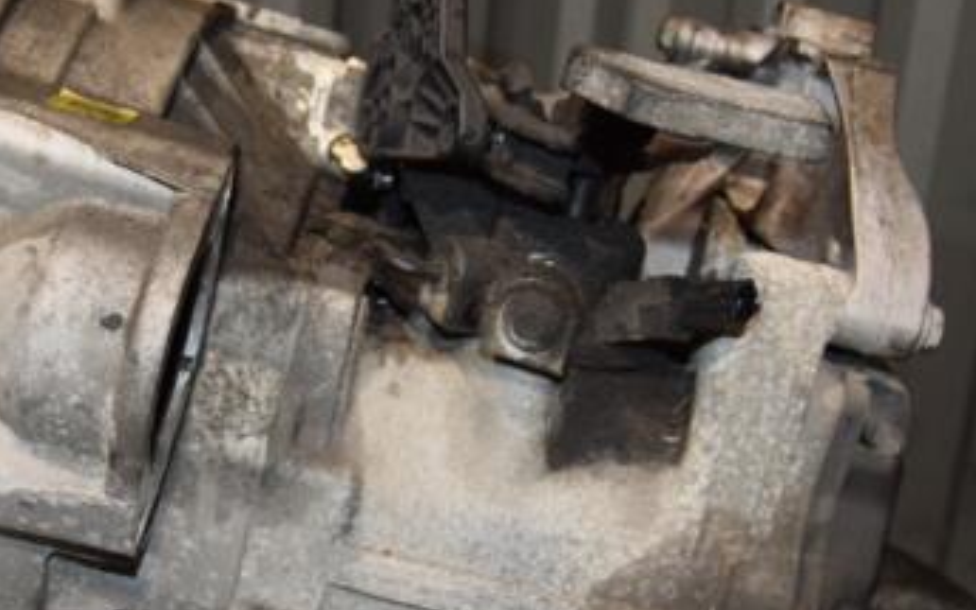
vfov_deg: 20.3
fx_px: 1702
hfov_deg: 31.9
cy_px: 372
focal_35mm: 64
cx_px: 389
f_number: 5
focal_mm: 24
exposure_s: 1/60
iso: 800
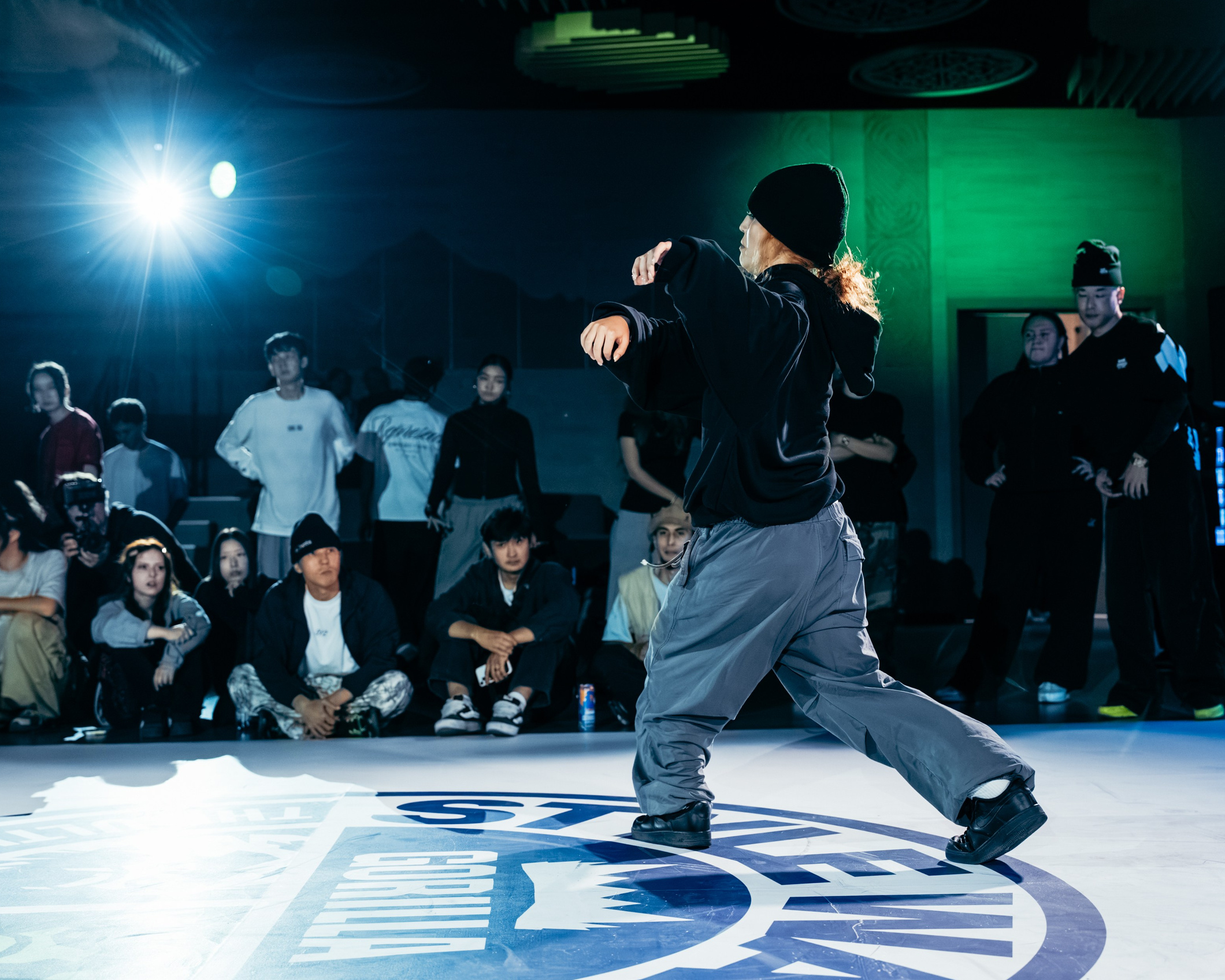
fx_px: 1740
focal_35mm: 48
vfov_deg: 31.5
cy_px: 486
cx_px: 648
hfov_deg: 38.8
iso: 3200
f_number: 2.8
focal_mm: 37
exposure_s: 1/800
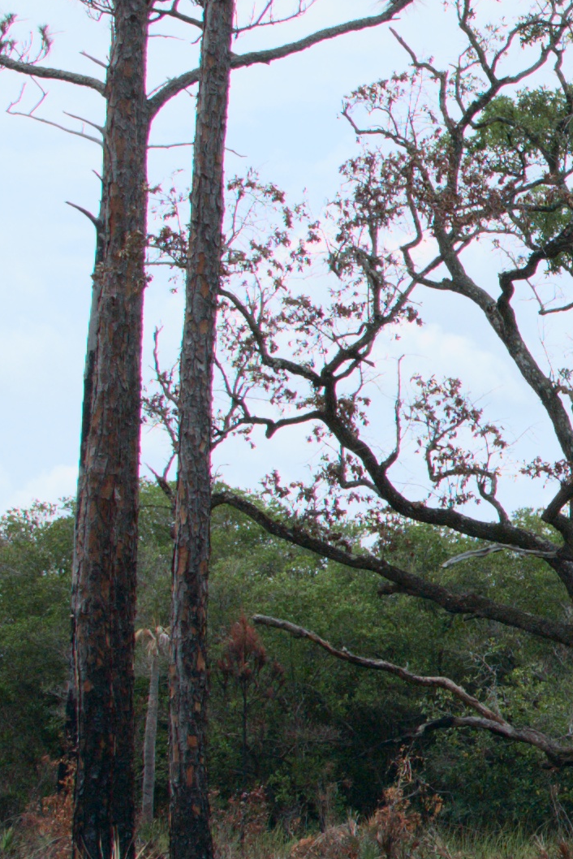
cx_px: 963
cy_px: 521
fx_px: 3589
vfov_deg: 13.6
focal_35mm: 150
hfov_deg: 8.8
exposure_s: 1/500
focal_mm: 35
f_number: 8
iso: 450
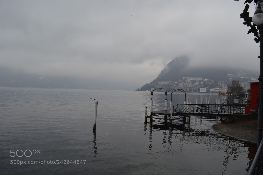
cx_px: 132
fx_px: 197
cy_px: 88
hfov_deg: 67.4
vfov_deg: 47.9
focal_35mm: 27
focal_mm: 18
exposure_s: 1/160
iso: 100
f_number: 6.3
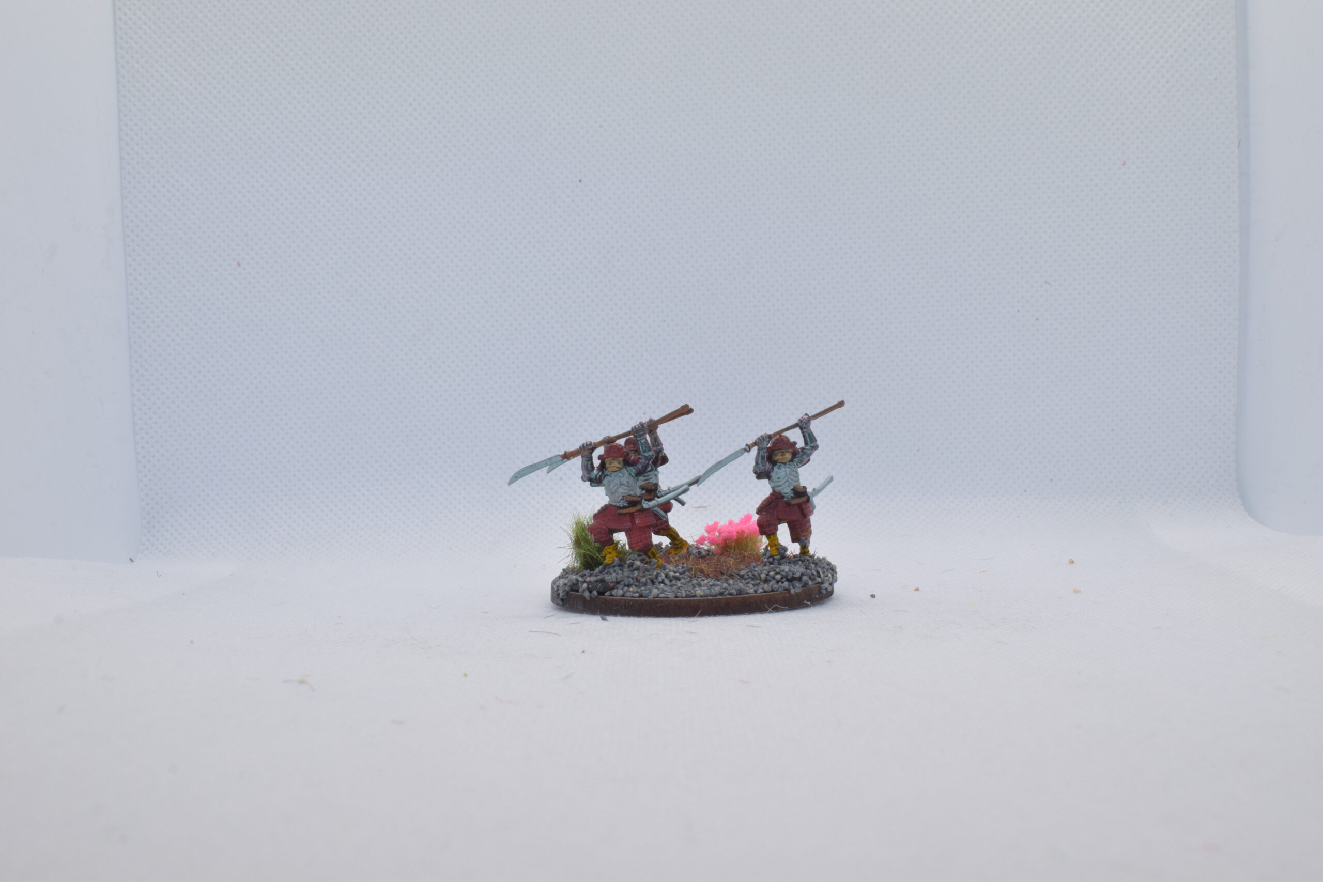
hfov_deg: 46.4
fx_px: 1543
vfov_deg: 31.9
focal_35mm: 42
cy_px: 441
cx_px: 662
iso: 800
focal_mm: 28
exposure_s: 1/60
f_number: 20
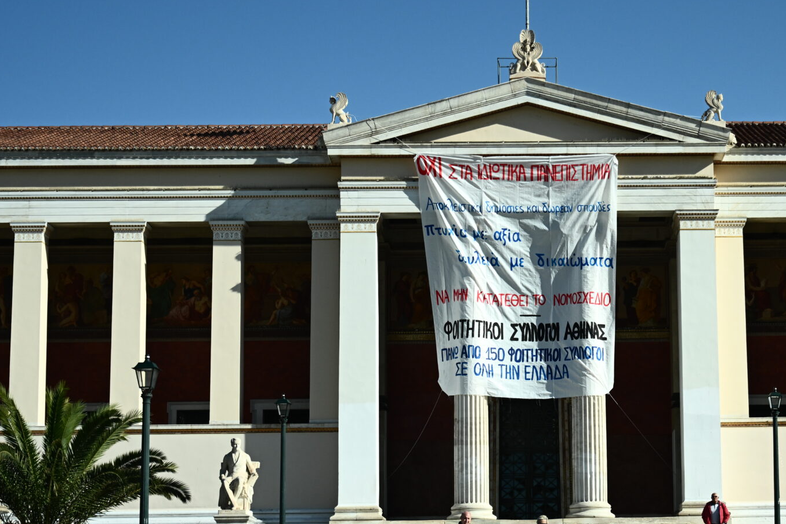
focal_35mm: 85
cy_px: 320
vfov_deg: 16.1
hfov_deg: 23.7
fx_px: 1856
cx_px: 579
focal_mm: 45
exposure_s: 1/5000
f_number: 4
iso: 400
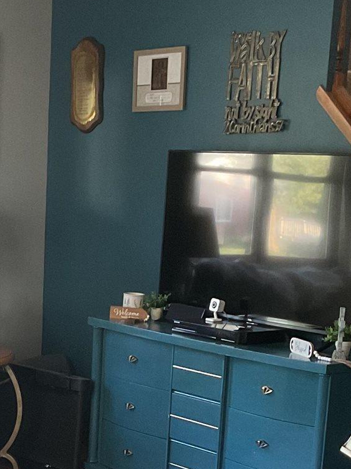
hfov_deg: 16.4
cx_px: 49
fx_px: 1204
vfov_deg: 21.3
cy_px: 461
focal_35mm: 89
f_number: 1.8
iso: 200
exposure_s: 1/40
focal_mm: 3
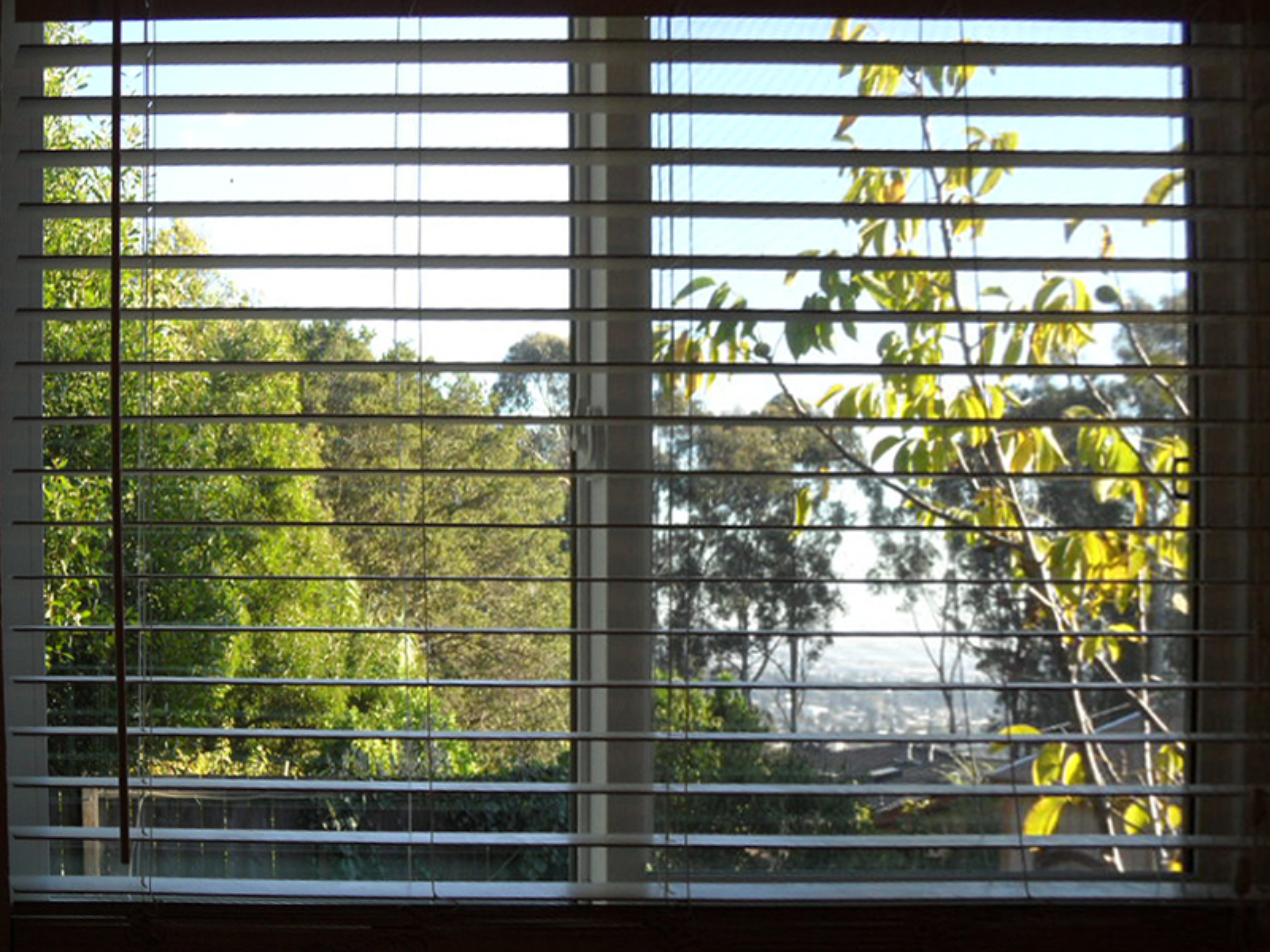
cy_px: 476
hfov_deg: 46.8
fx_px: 1468
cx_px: 635
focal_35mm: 40
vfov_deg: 36.0
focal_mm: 6.5
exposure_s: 1/125
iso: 80
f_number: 3.6
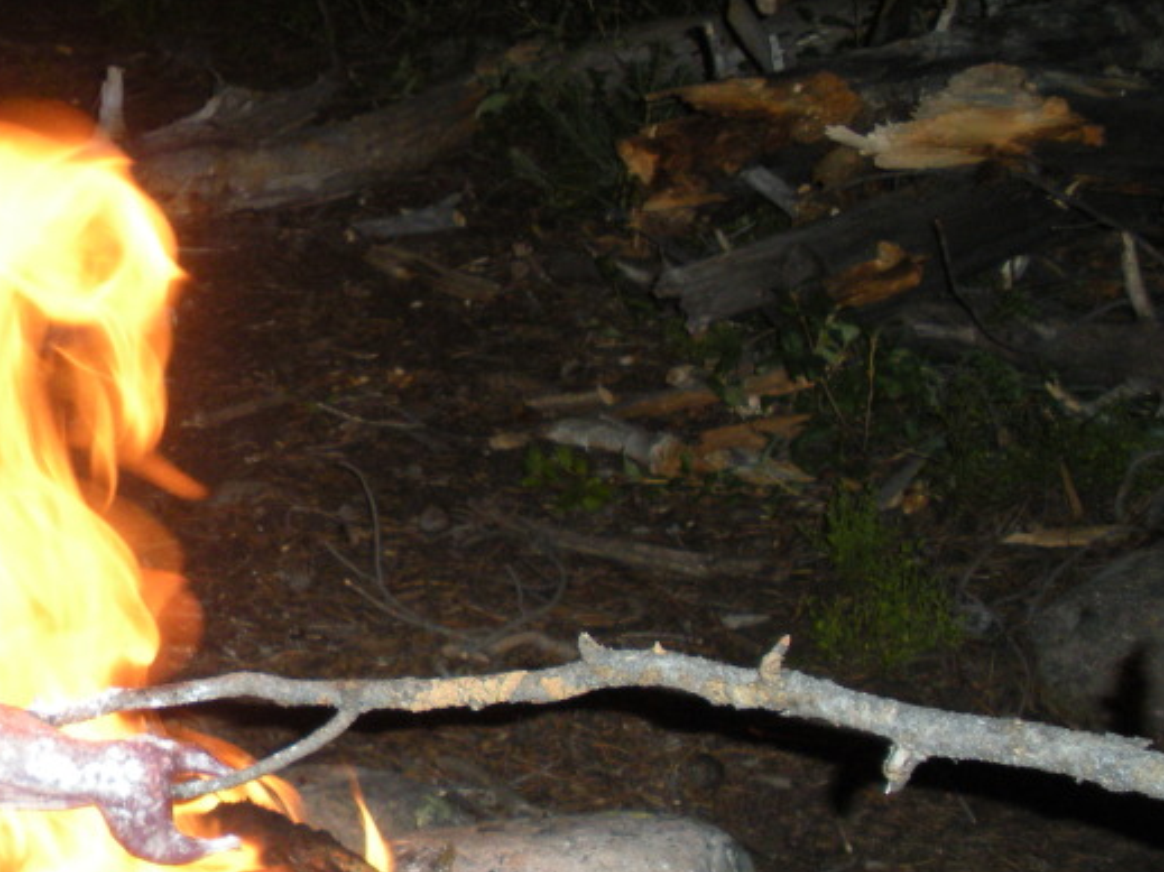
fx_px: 2387
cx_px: 74
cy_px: 406
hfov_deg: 26.3
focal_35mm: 71
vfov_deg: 20.7
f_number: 3.5
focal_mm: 6.3
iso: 158
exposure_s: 1/31
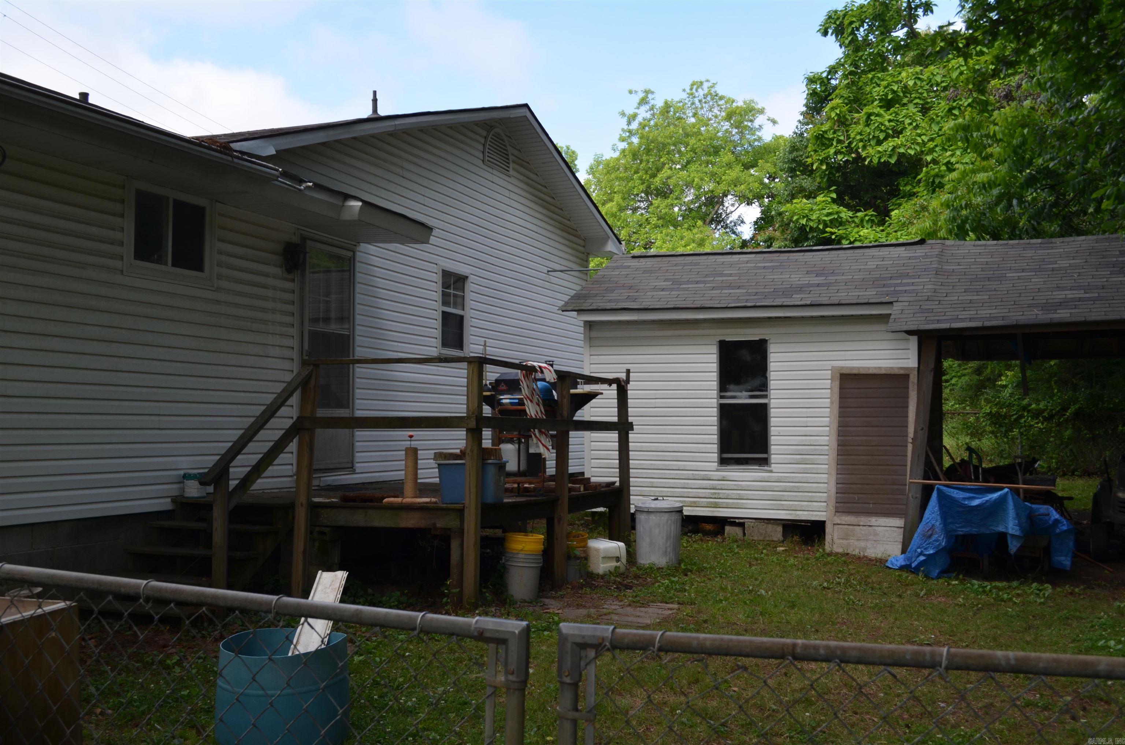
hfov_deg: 53.2
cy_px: 372
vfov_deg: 36.7
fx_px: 1123
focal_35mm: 36
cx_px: 562
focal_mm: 24
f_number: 7.1
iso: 200
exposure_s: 1/200
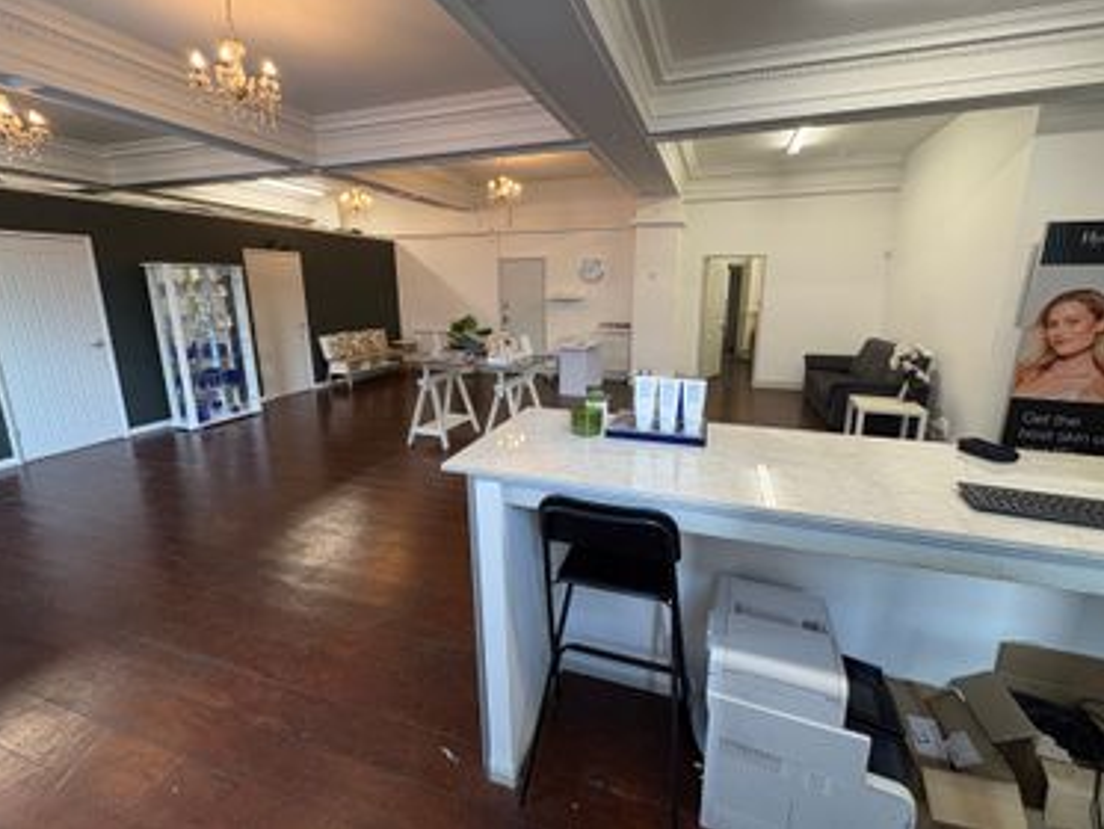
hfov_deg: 98.1
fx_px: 479
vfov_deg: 81.7
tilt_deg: -11.9
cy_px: 388
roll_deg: +0.3
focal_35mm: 15
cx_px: 565
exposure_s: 1/100
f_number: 2.2
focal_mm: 2.22
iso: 160
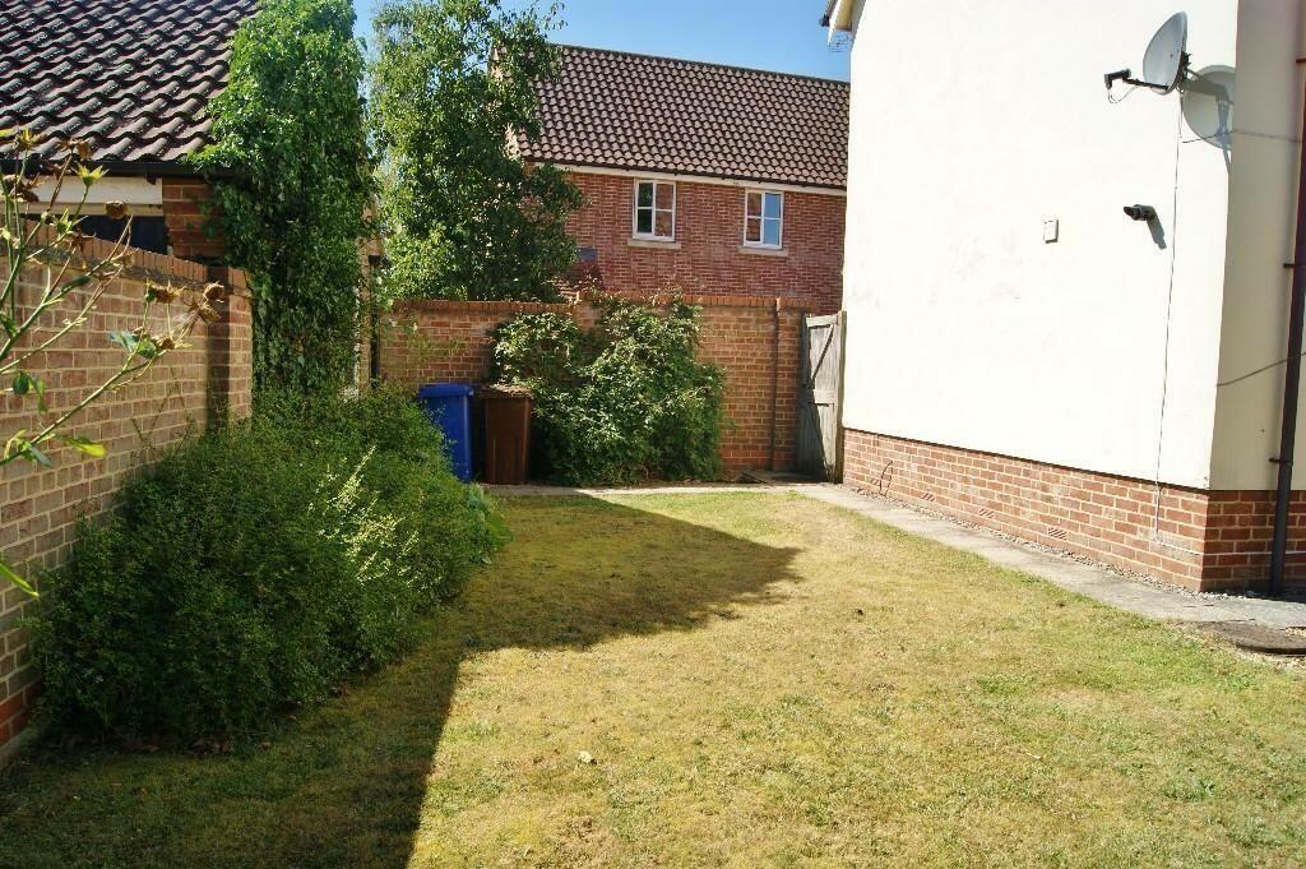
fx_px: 979
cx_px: 653
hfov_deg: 67.4
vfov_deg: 47.9
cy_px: 434
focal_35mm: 27
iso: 100
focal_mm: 18
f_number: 10
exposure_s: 1/125
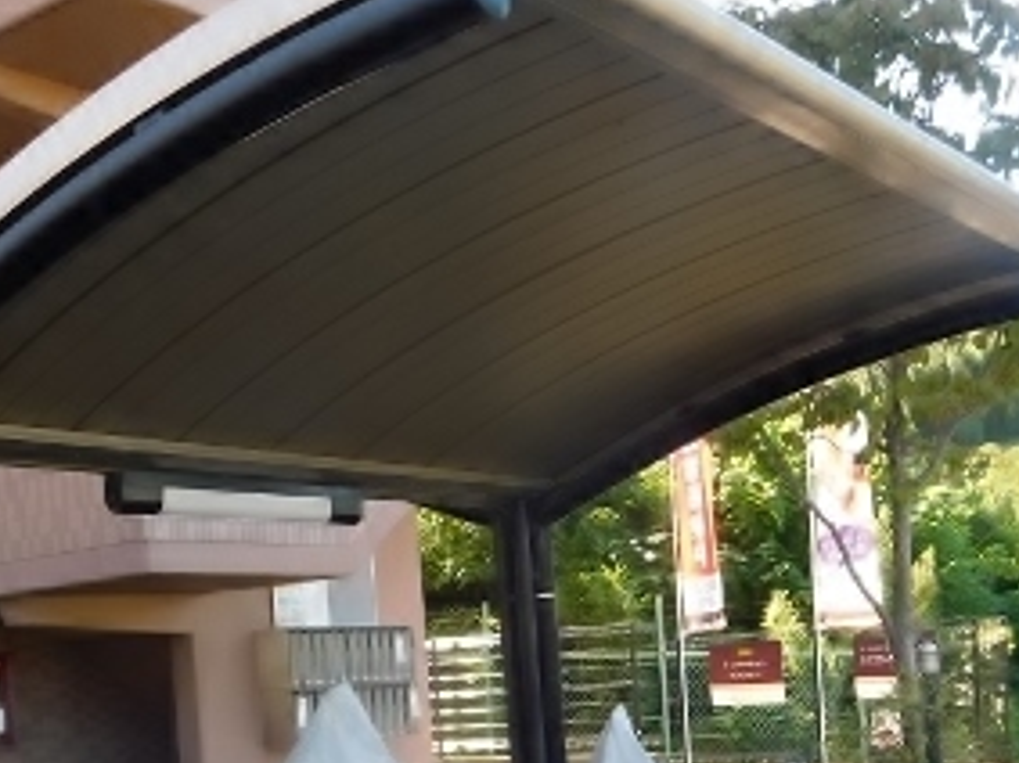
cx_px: 598
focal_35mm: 52
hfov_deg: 36.7
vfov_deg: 26.7
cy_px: 741
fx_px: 1530
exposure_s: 1/200
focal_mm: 4
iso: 125
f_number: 3
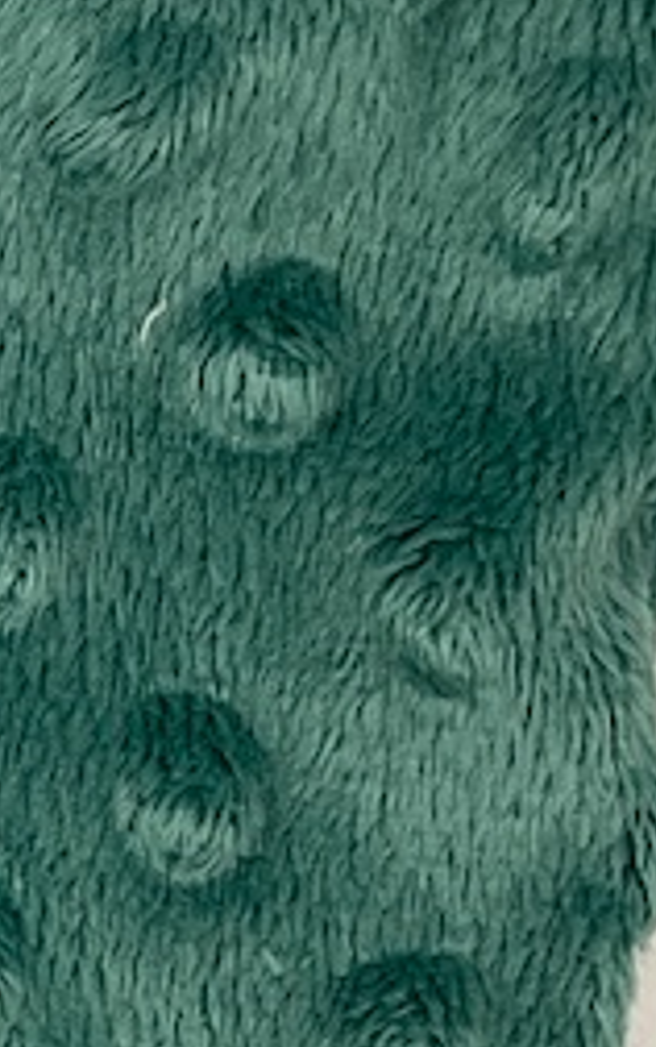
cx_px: -1042
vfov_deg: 13.4
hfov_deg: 7.7
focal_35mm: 156
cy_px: 698
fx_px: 4452
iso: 16
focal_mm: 3
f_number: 1.8
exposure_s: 1/128
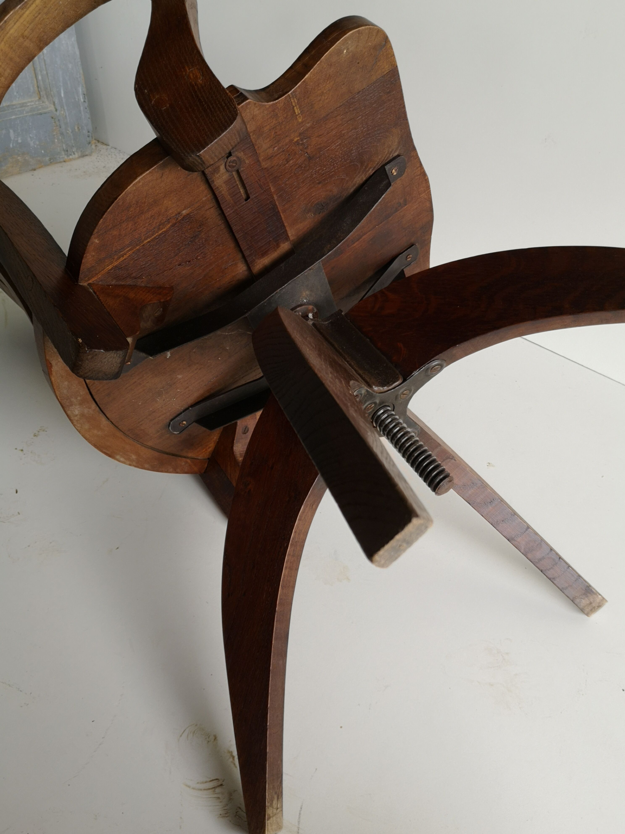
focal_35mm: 27
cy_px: 417
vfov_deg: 65.3
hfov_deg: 51.4
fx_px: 650
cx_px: 312
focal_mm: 3.95
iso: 100
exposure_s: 1/120
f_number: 1.8
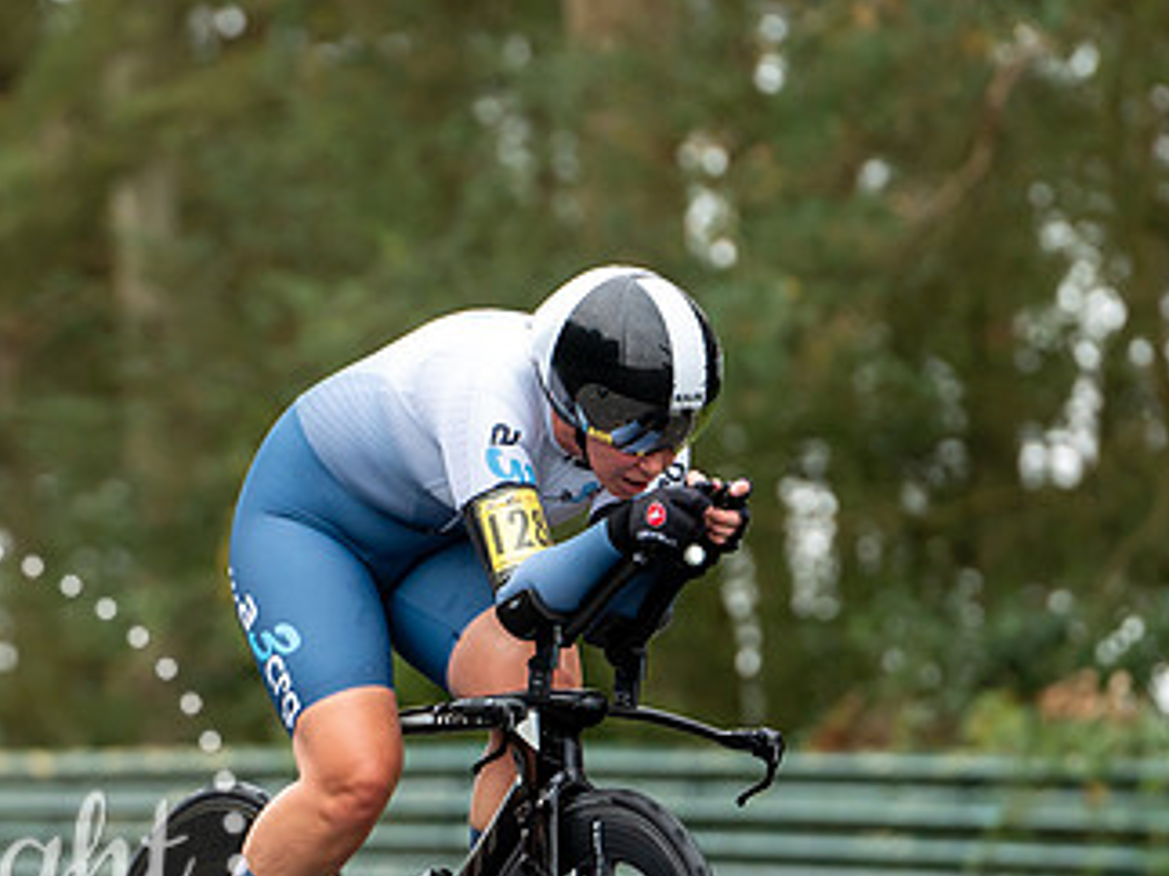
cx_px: 502
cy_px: 674
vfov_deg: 4.4
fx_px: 11343
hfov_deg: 5.9
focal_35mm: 336
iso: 1600
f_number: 3.5
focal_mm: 163
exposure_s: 1/1000
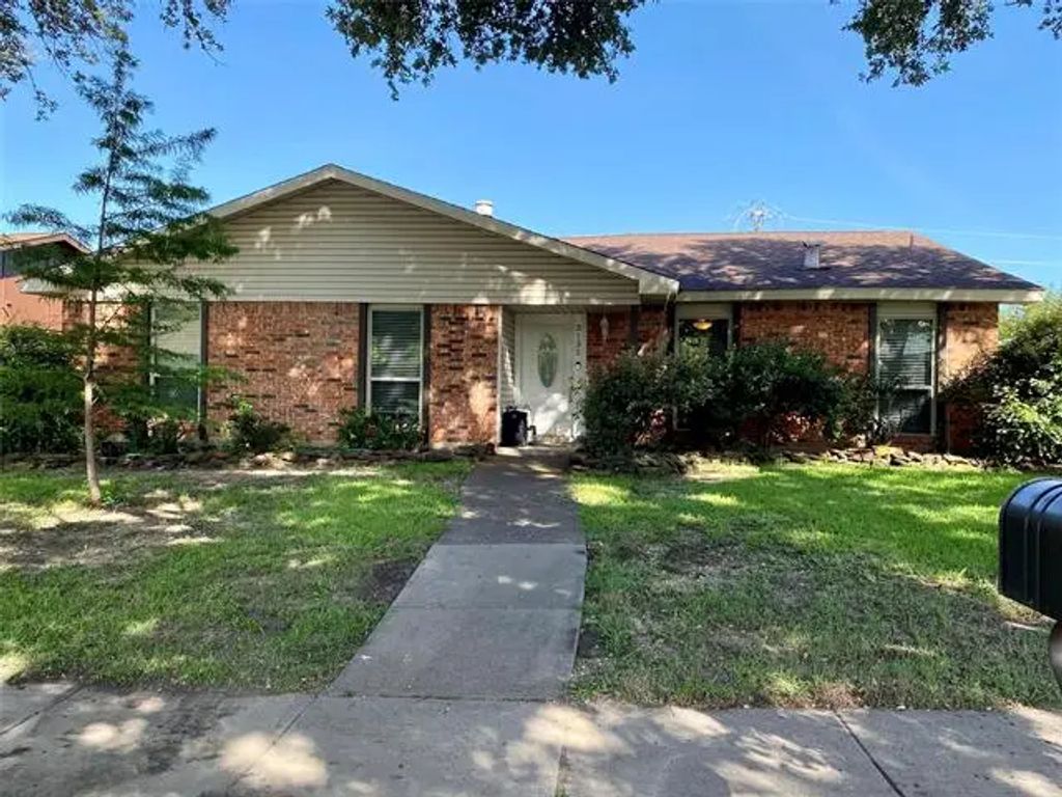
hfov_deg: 67.3
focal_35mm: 26
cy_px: 398
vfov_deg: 53.1
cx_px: 531
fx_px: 798
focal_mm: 4.25
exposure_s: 1/871
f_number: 1.8
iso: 32
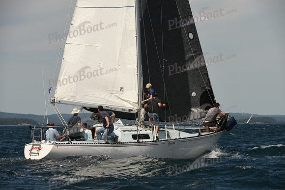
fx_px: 1900
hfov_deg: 8.6
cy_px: 95
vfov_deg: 5.7
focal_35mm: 240
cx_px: 142
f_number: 7.1
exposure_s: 1/1000
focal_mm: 240
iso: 250
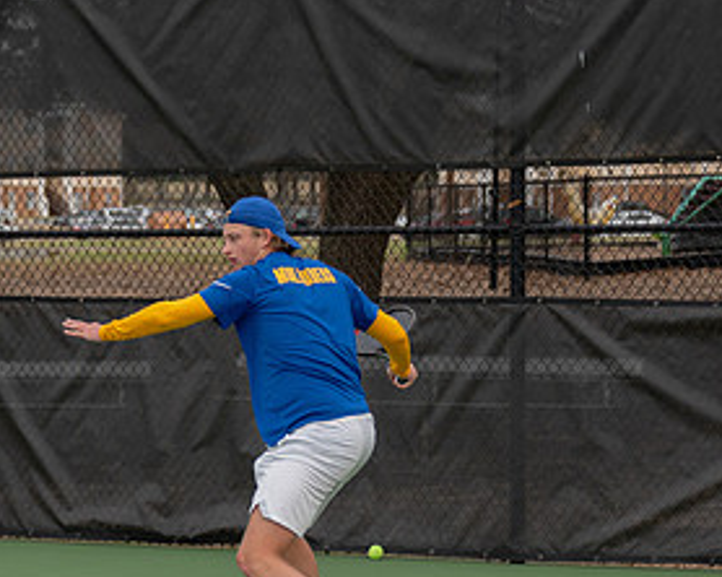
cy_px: 311
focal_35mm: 187
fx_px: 3993
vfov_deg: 8.3
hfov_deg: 10.3
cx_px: 243
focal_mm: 90
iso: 640
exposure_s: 1/1250
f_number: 5.3
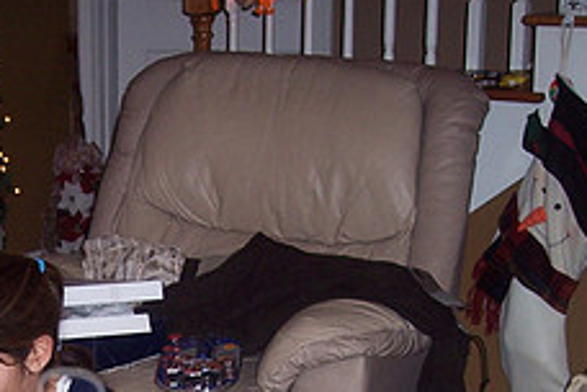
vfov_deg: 12.9
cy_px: 486
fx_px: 1679
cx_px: 28
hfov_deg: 19.4
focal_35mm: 103
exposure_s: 1/60
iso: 100
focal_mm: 8
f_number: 2.8
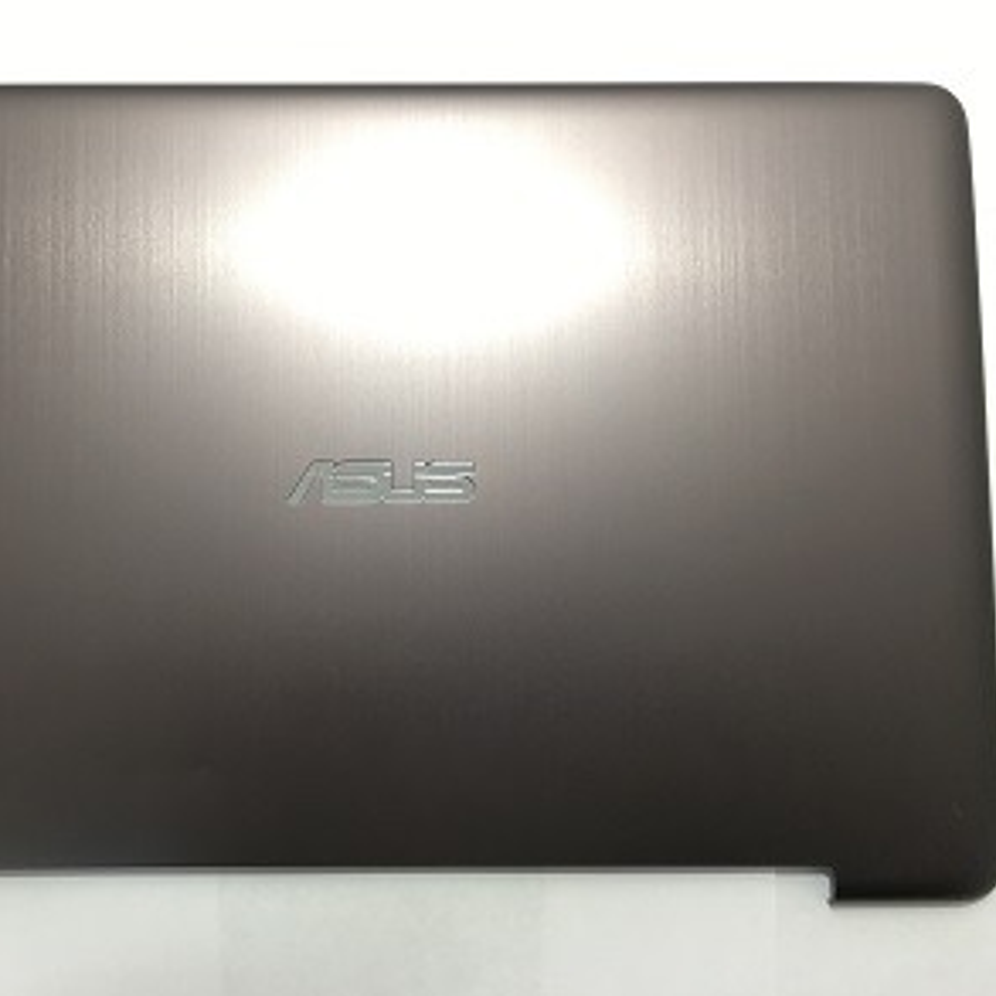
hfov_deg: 46.8
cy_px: 496
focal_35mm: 35
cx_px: 377
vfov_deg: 47.2
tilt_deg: -85.2
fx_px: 1139
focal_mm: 4.15
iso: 64
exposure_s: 1/33
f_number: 2.2
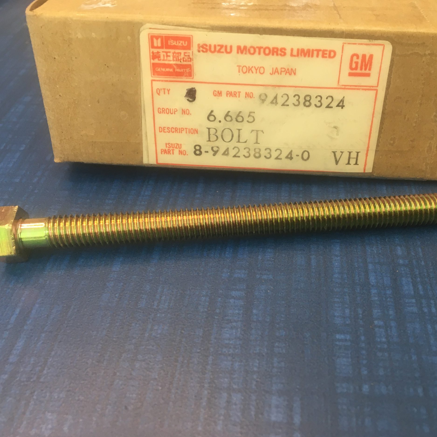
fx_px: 500
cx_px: 268
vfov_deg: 47.2
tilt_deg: -43.5
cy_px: 223
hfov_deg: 46.9
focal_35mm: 35
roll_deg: -0.5
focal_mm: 4.15
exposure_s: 1/30
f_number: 2.2
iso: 50
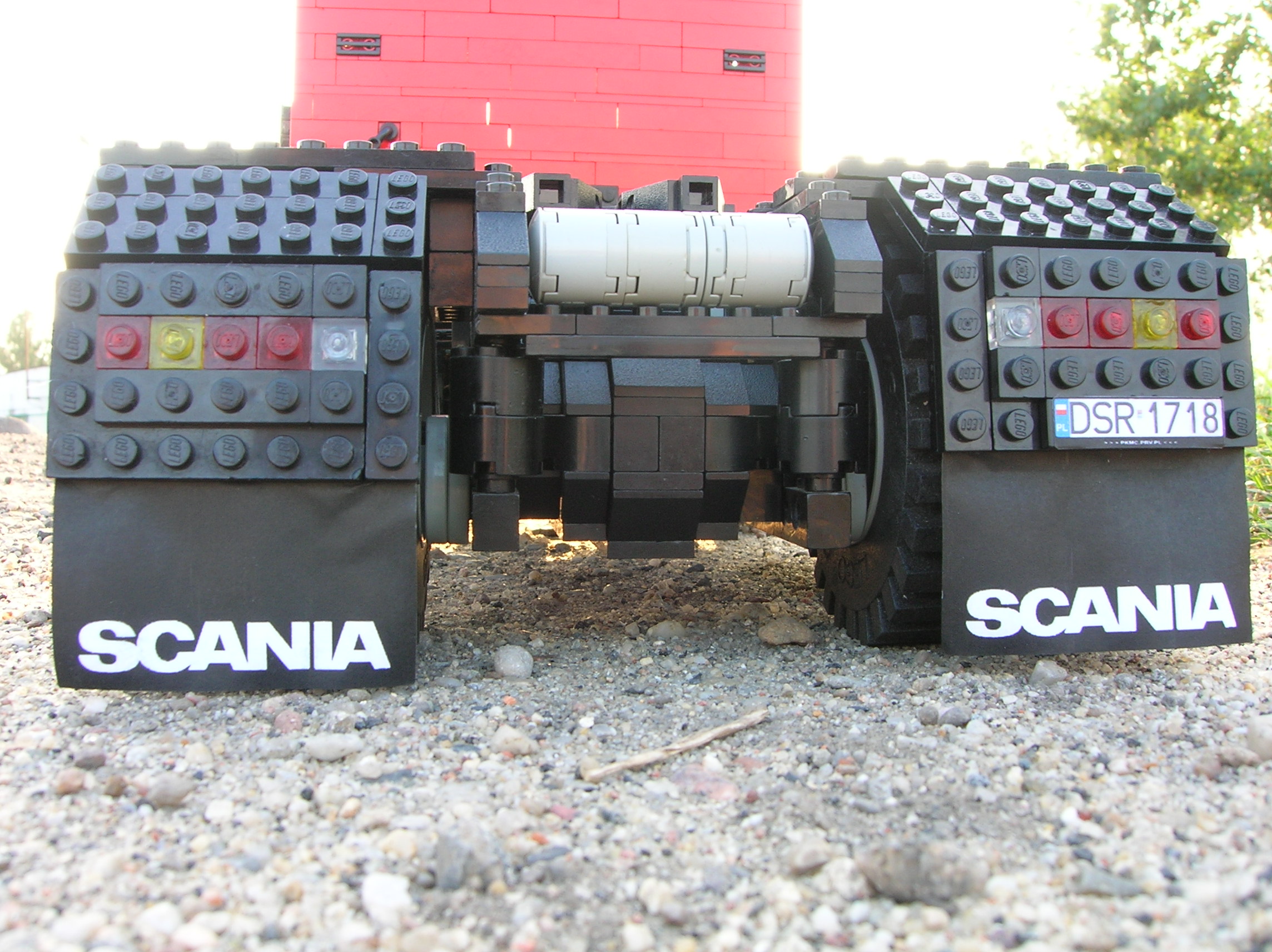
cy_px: 476
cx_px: 636
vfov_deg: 41.7
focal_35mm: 34
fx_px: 1248
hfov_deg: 54.0
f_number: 4.9
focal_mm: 5.7
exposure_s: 1/17.8
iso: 50
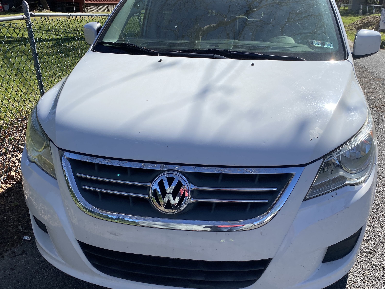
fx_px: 367
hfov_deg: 55.2
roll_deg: -1.2
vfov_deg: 42.9
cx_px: 219
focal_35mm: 33
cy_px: 131
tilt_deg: -19.6
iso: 32
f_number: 1.8
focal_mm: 4.25
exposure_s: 1/2571
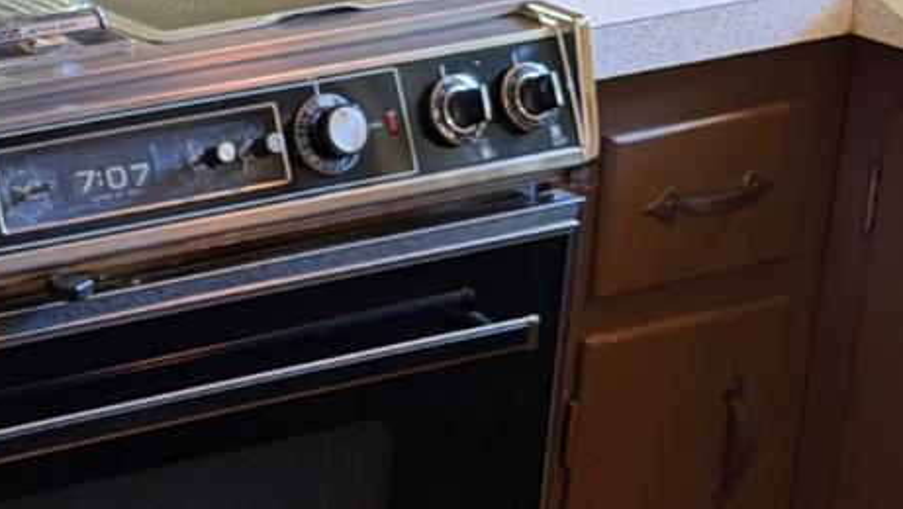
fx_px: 4073
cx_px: -405
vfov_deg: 7.1
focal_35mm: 170
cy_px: 535
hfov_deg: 12.1
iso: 200
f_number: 1.78
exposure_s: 1/60
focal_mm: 6.76
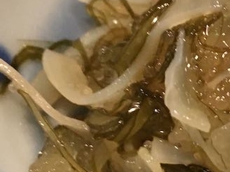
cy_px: 97
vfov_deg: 13.1
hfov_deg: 16.3
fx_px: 751
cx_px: 314
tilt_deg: -49.5
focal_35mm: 113
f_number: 2.2
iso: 400
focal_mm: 4.15
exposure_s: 1/15
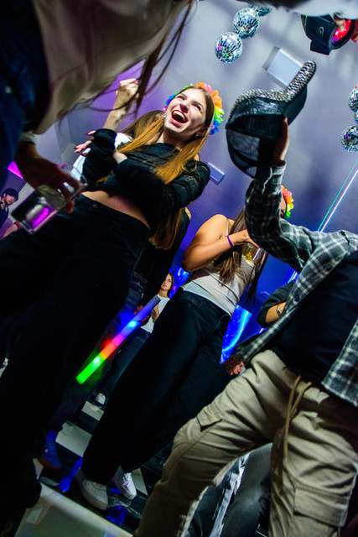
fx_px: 380
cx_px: 179
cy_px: 268
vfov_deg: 70.4
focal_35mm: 26
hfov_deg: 50.4
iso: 2500
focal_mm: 17
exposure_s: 1/160
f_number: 2.8
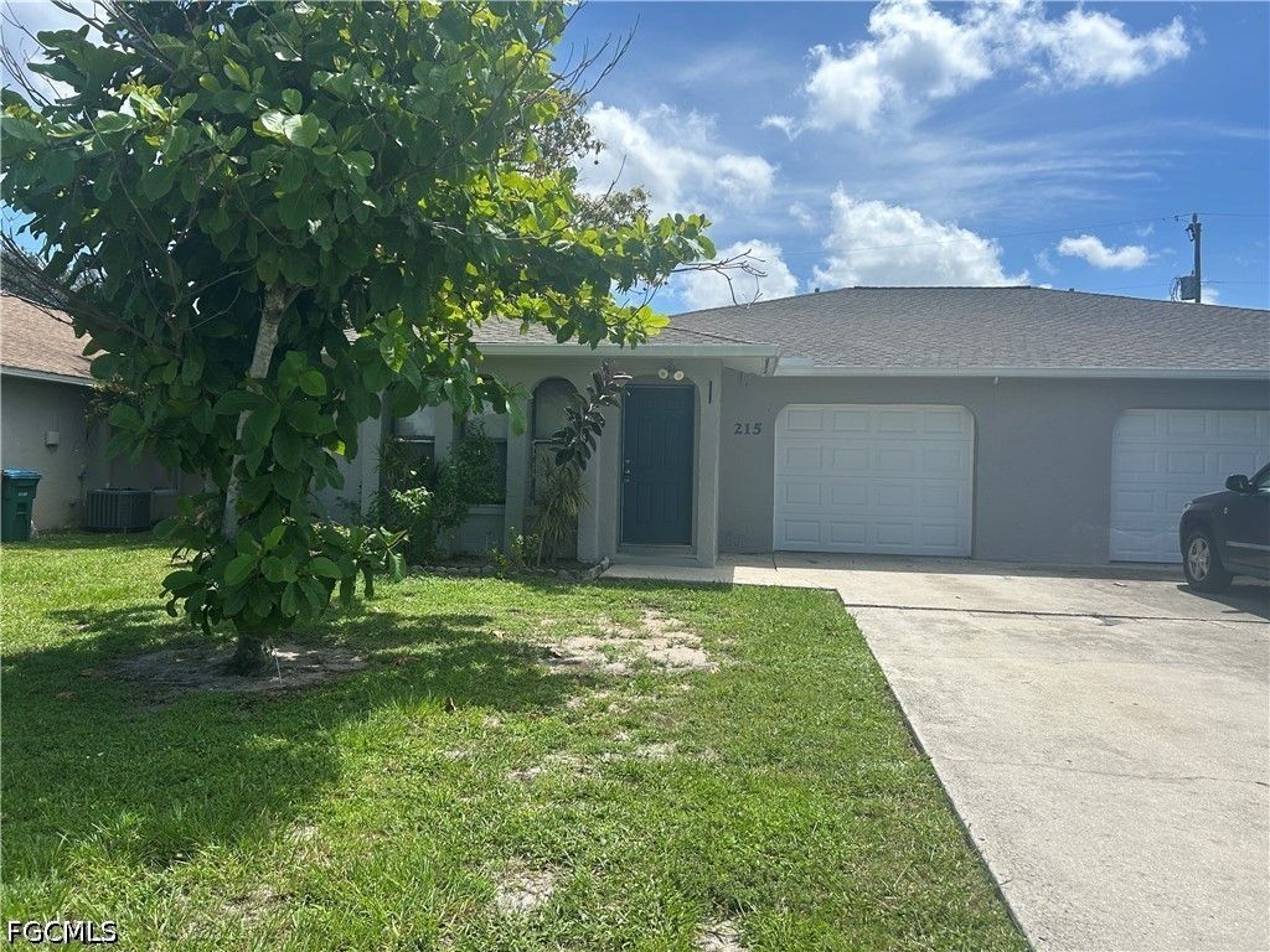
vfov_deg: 53.1
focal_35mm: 26
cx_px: 635
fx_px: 954
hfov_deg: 67.3
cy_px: 476
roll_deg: +0.1
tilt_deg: +0.9
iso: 50
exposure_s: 1/4444
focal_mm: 5.7
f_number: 1.5
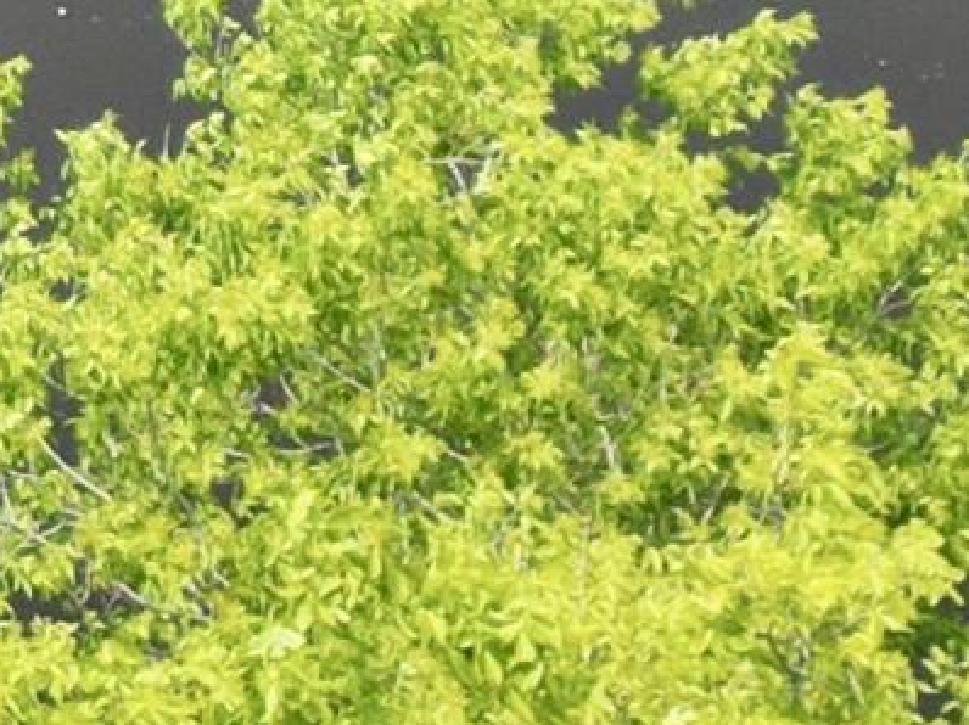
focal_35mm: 181
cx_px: -1561
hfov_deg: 9.4
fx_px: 5064
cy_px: -1778
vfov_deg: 7.0
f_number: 1.7
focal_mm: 6.72
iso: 130
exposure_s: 1/1500
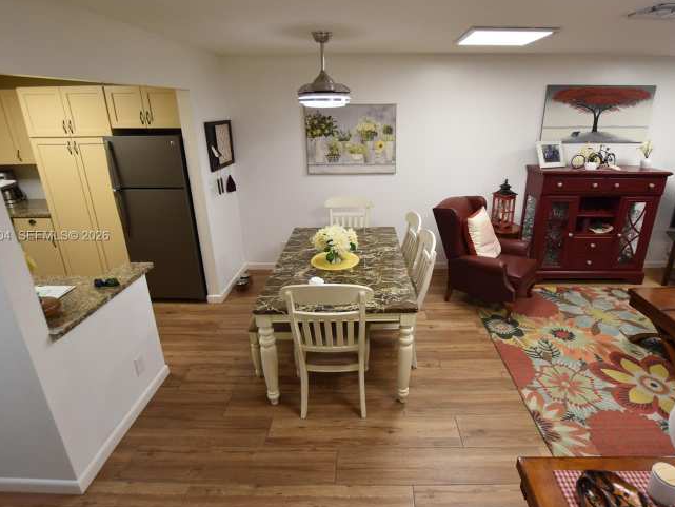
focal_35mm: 18
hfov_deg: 87.5
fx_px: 351
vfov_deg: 71.5
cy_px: 237
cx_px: 366
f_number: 4
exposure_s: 1/60
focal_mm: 10
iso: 450
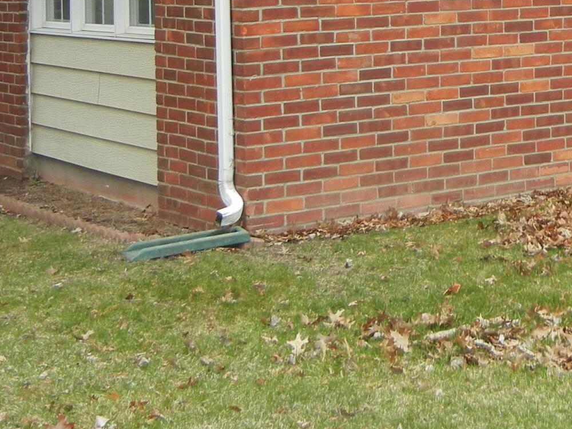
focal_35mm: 90
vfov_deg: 15.8
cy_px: -88
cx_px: 501
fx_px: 1487
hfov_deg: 21.4
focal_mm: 5.4
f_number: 3.5
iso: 160
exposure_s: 1/274
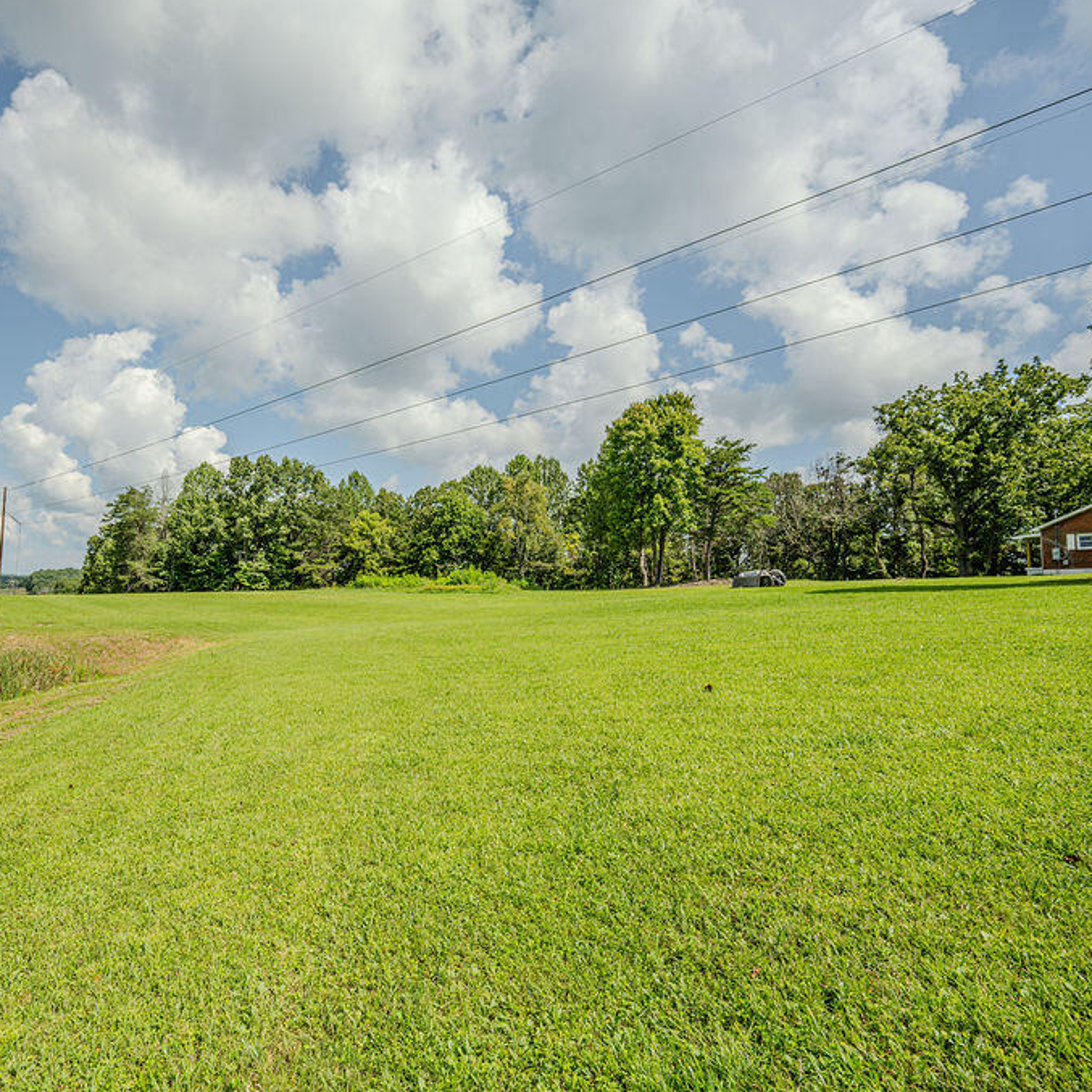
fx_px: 642
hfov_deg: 78.5
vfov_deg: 80.7
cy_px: 544
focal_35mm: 18
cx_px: 377
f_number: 4
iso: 320
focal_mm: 14
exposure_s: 1/3200
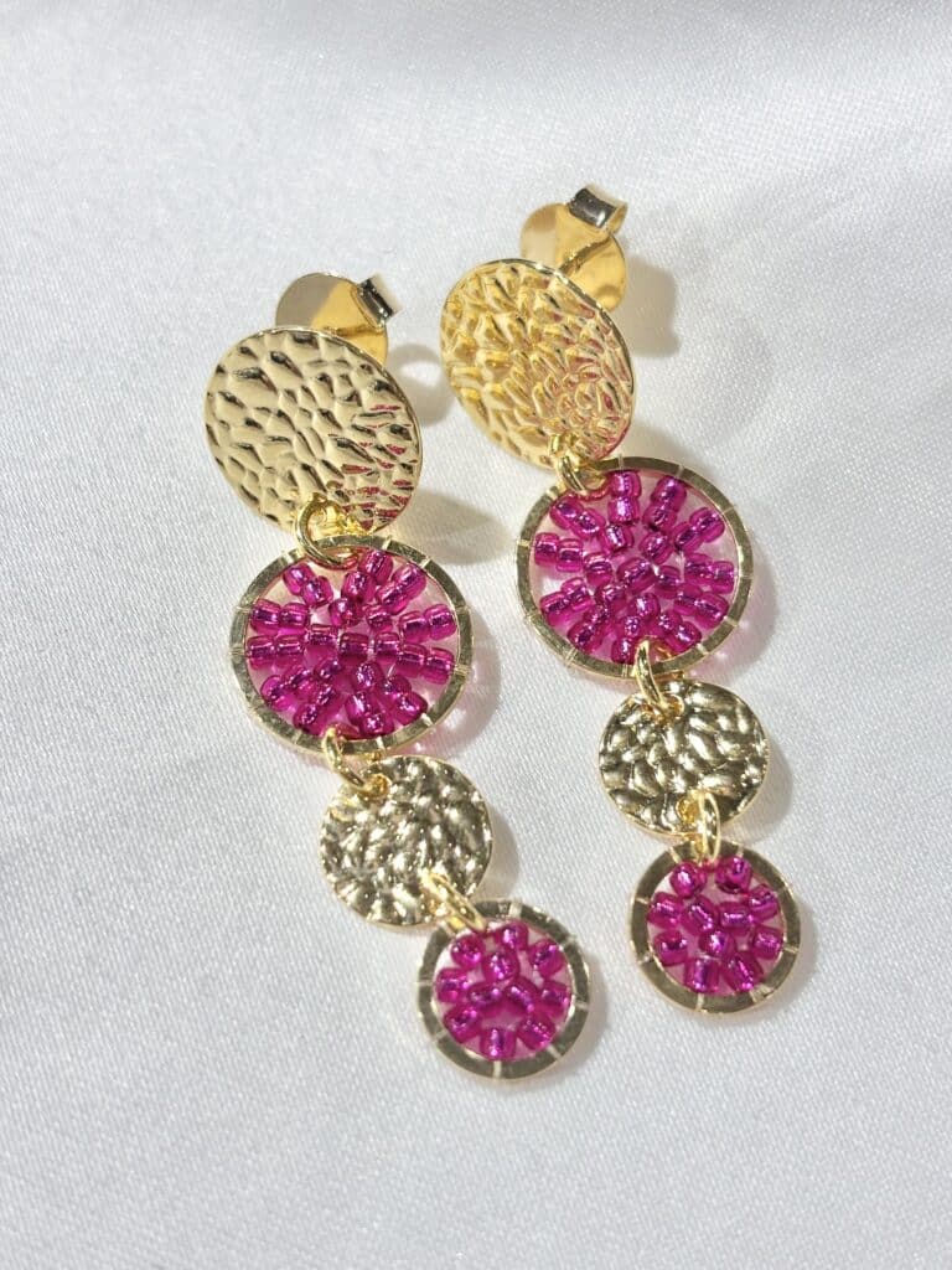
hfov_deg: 28.0
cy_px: 635
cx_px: 476
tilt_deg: -60.0
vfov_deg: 36.8
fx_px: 1907
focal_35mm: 52
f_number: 1.6
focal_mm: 5.96
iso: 32
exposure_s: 1/274
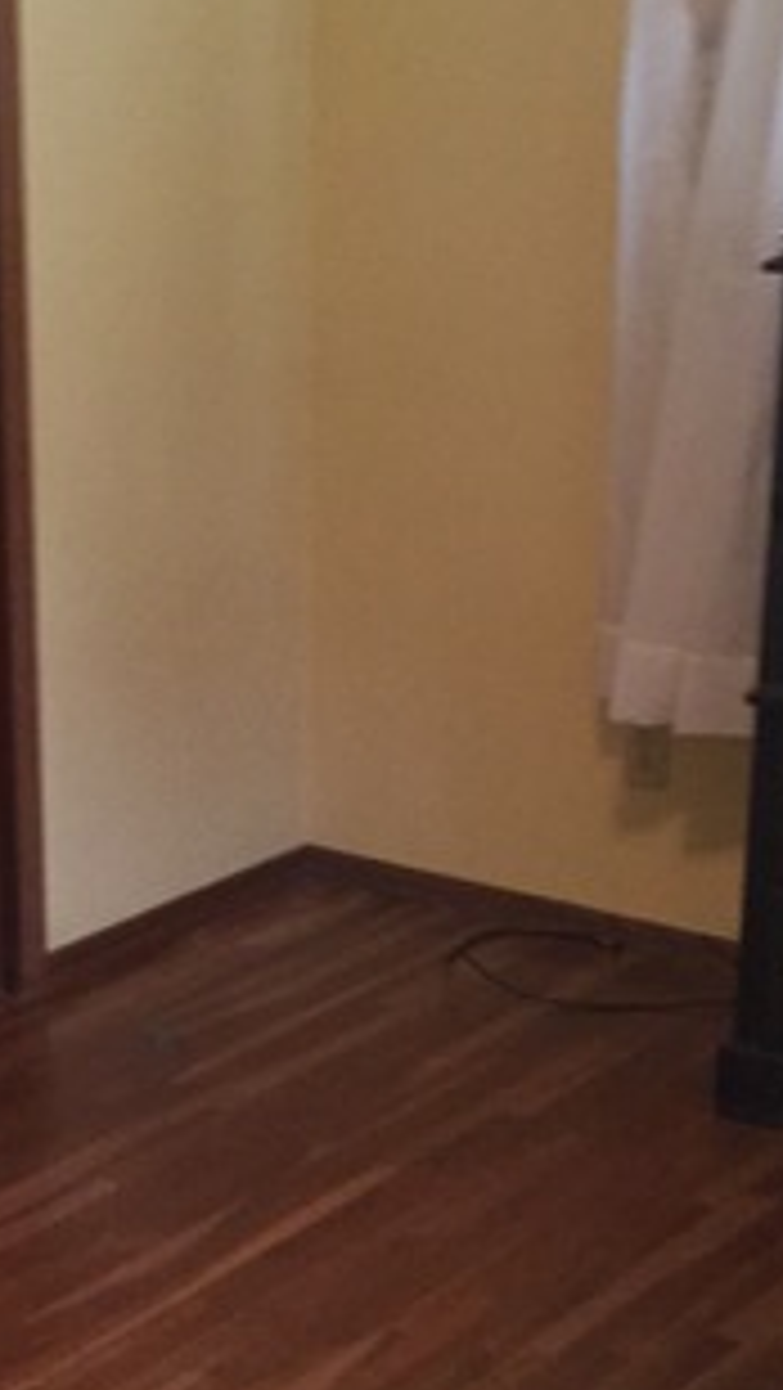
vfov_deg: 30.0
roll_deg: -0.2
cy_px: 909
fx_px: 2582
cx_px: 18
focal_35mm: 70
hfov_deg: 16.9
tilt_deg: -19.0
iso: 200
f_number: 2.4
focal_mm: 3.3
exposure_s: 1/24
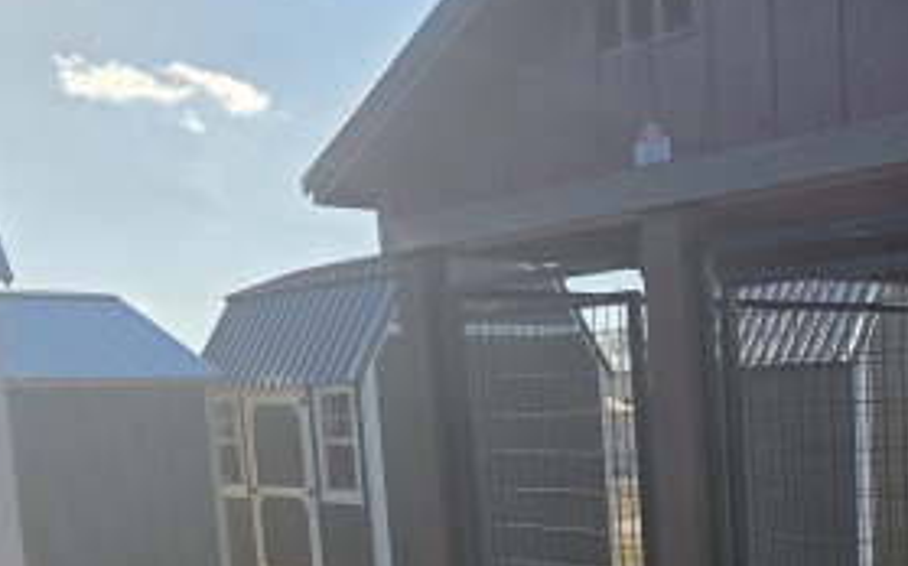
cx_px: 934
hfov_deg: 32.9
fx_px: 1385
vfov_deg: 22.5
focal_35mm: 56
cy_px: 527
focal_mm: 6.3
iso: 80
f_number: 1.7
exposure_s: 1/7944
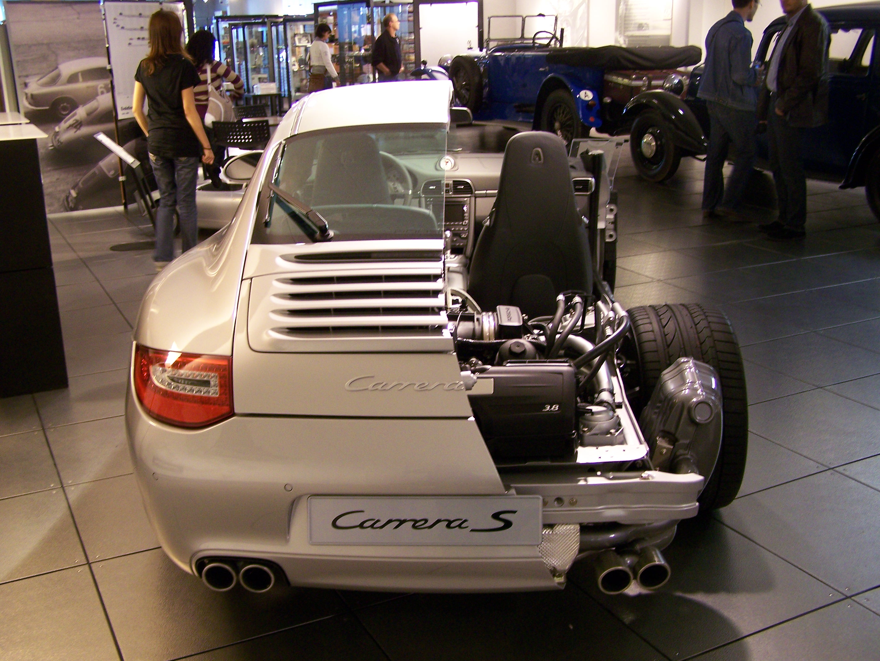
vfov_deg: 37.8
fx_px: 967
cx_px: 440
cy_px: 330
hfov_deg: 48.9
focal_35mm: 38
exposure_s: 1/8
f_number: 2.8
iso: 160
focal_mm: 6.3
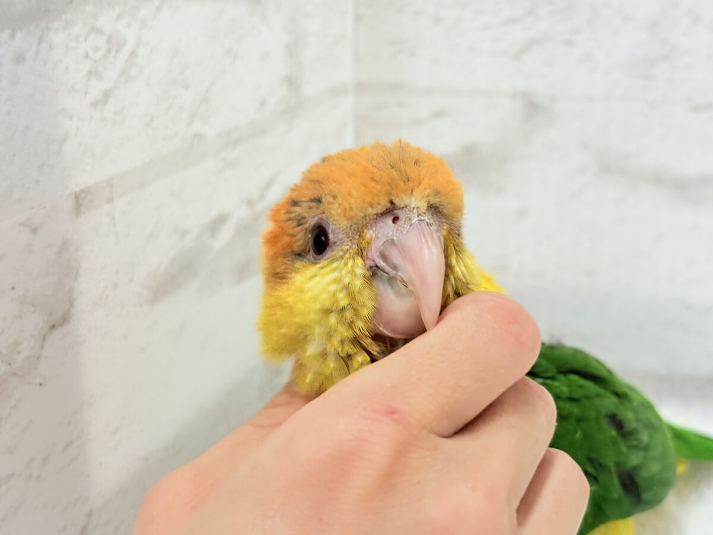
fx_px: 1071
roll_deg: +0.6
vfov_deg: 28.0
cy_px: 268
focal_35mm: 52
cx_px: 356
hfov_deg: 36.8
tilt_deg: -18.4
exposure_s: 1/100
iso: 100
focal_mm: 5.96
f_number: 1.6
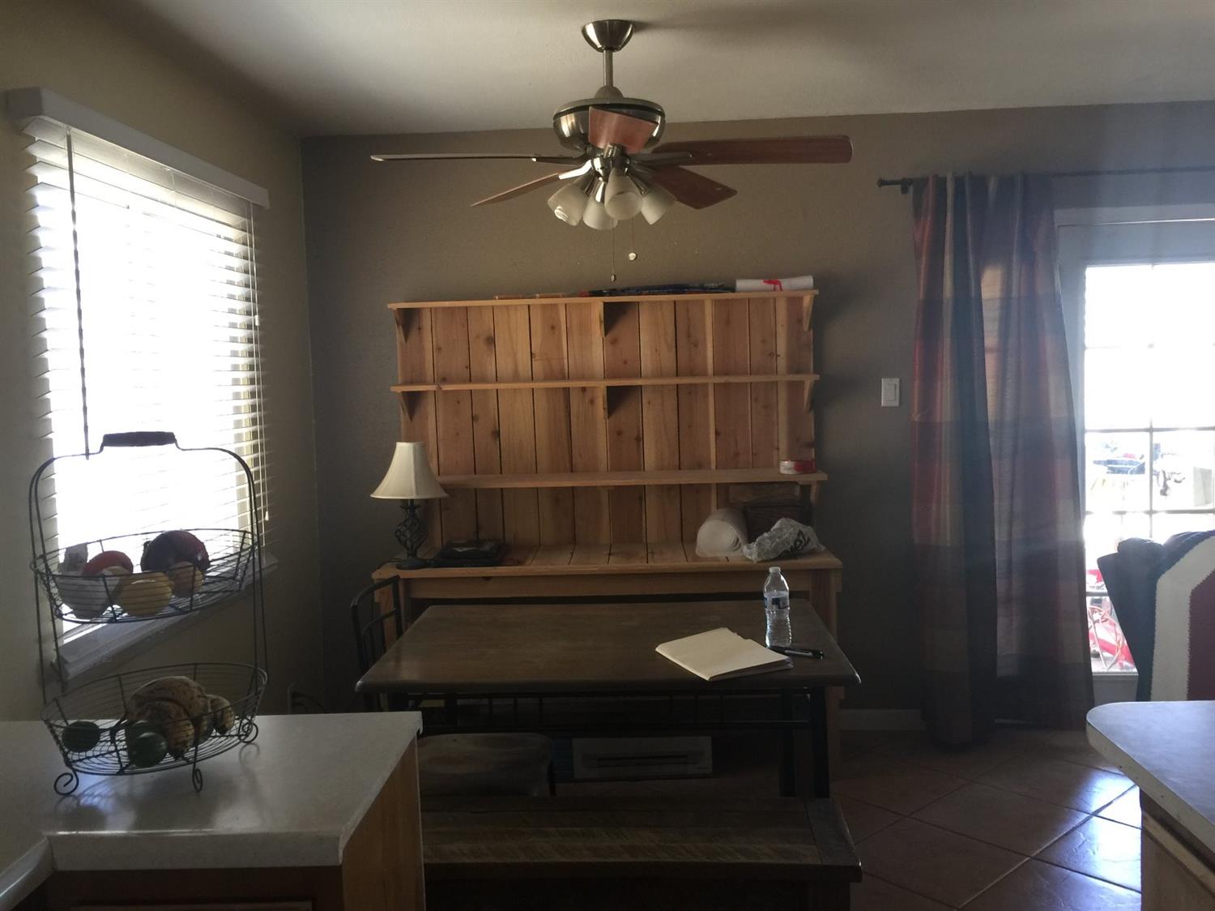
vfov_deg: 48.2
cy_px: 456
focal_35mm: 29
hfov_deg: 61.7
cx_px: 608
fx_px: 1018
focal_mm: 4.15
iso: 64
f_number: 2.2
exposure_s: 1/15
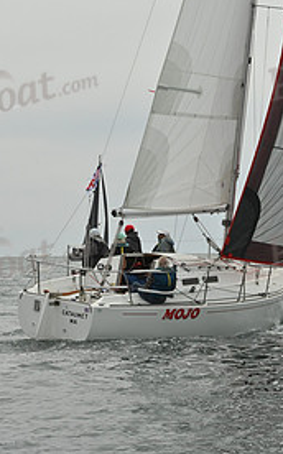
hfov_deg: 8.7
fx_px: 1855
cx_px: 183
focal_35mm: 150
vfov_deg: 13.8
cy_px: -3
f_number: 14
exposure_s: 1/800
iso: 320
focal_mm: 70
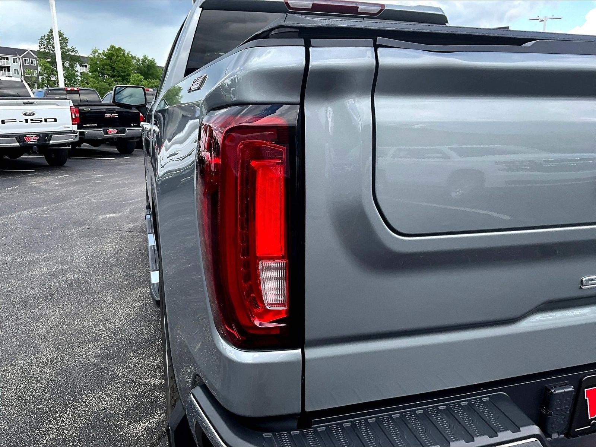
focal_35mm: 29
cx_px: 298
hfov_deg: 61.7
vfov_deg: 48.2
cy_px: 224
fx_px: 499
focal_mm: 3
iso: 25
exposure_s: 1/391
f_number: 1.8
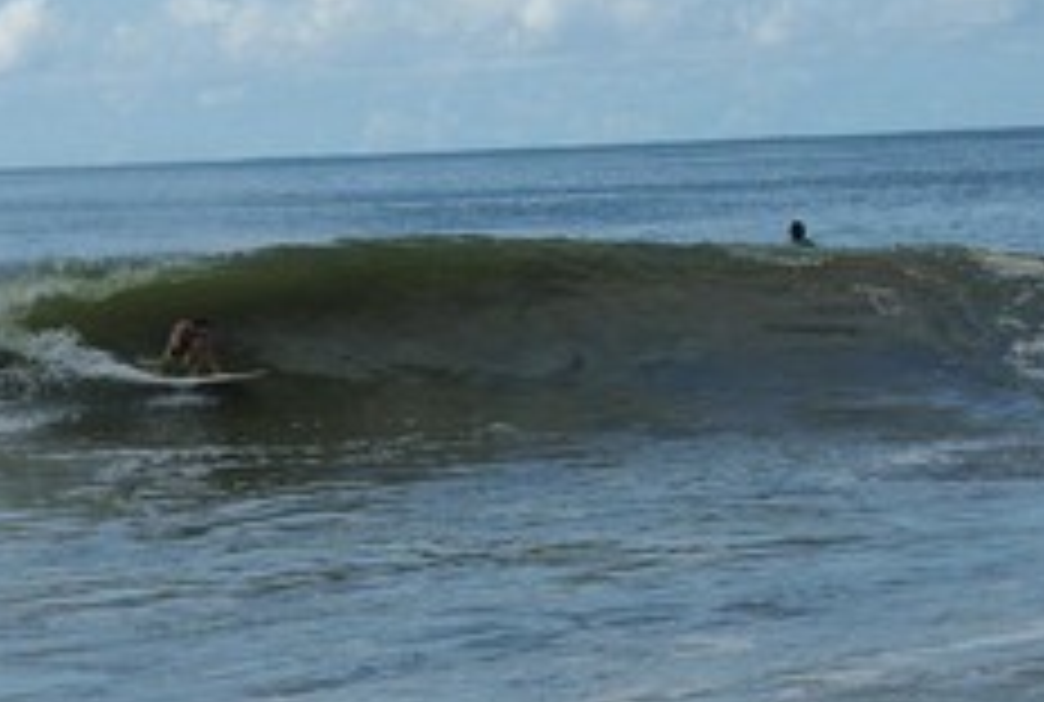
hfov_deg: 10.6
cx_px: 470
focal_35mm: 194
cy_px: 495
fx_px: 5641
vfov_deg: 7.1
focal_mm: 55
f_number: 11
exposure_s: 1/350
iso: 200
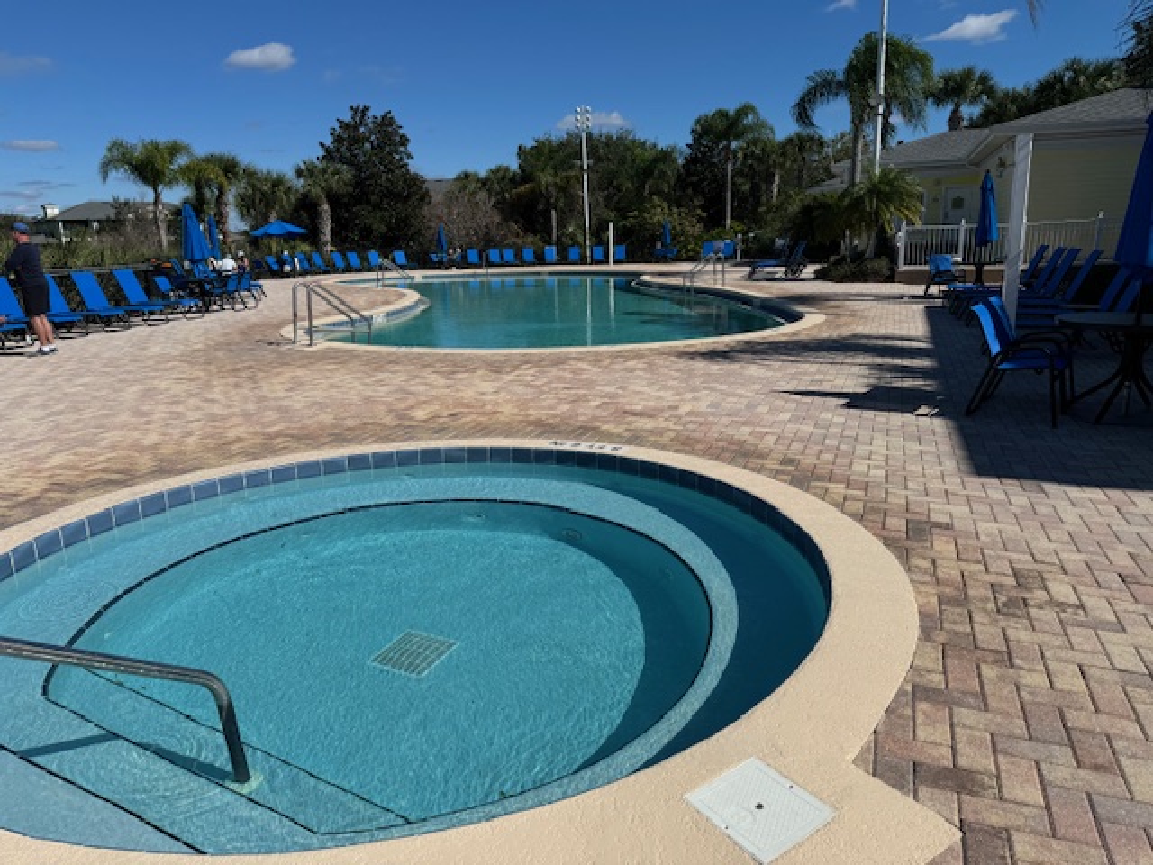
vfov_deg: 56.8
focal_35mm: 24
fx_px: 799
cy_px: 432
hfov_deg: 71.6
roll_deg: +1.7
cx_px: 576
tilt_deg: -13.4
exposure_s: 1/10417
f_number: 1.78
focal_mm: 6.86
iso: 80
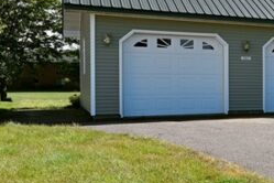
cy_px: 87
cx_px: 460
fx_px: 508
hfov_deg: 22.0
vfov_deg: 20.4
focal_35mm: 67
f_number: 5.6
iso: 100
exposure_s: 1/500
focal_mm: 18.5
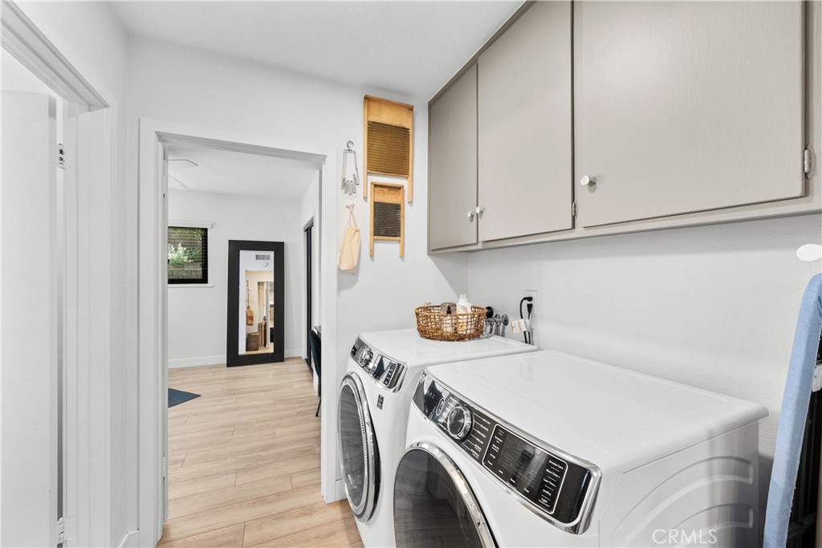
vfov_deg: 81.2
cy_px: 274
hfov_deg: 104.2
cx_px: 411
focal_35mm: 14
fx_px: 320
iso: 100
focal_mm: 14
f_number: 9
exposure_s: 1/1.25
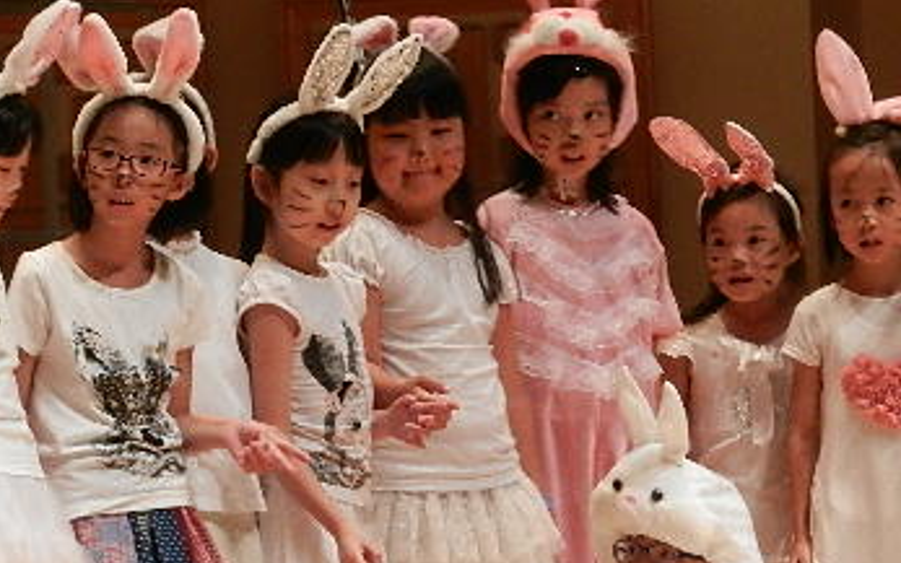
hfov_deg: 6.5
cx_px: 613
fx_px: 7933
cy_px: 428
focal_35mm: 323
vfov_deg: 4.1
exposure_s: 1/30
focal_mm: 29.7
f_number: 5.3
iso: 400
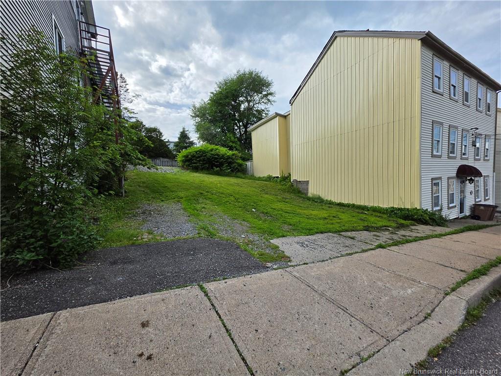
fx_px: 188
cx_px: 250
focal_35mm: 13
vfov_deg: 89.9
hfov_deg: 106.2
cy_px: 188
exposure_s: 1/2204
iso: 32
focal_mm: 2.2
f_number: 1.9
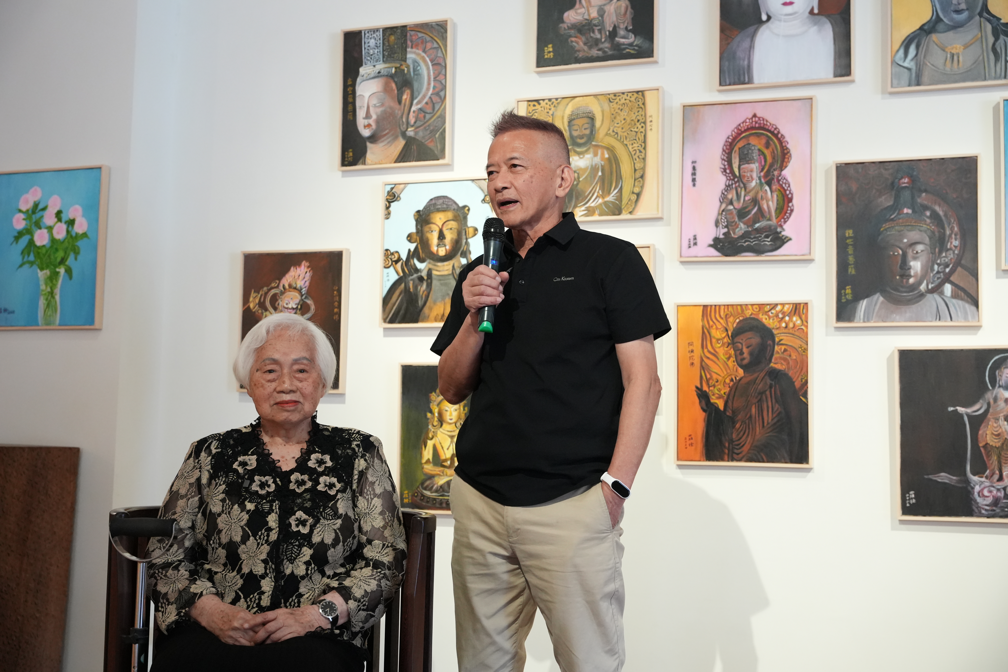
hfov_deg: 43.0
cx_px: 504
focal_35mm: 46
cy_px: 336
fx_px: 1279
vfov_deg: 29.4
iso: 5000
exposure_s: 1/200
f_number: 4
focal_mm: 45.7
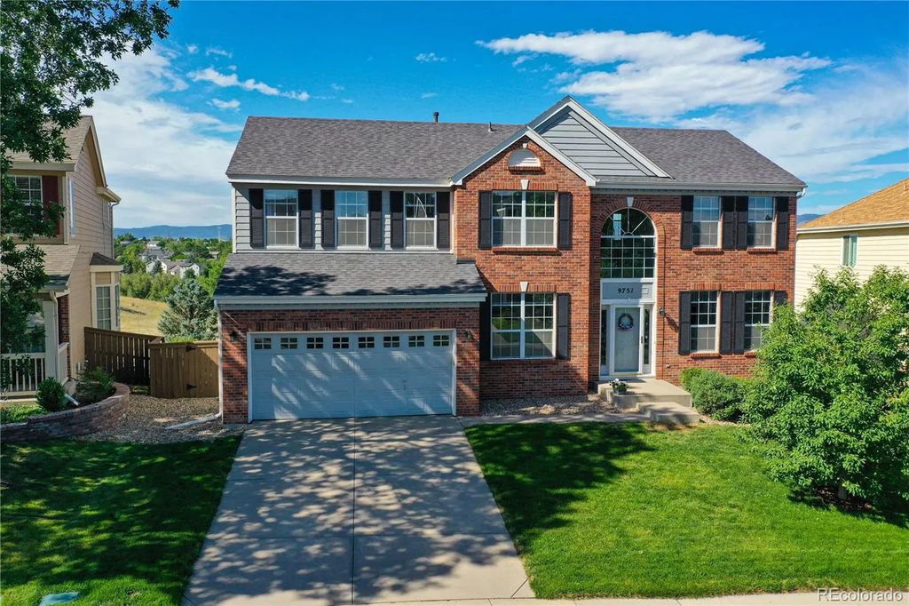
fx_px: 707
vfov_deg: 46.4
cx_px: 454
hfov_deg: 65.5
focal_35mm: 28
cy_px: 303
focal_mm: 10.26
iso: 100
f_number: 5.6
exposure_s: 1/500
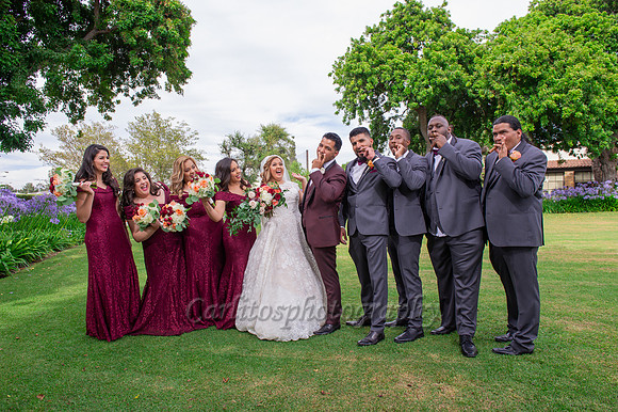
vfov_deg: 53.1
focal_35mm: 24
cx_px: 309
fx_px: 412
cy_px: 206
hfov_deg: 73.8
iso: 400
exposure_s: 1/250
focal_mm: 24
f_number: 7.1
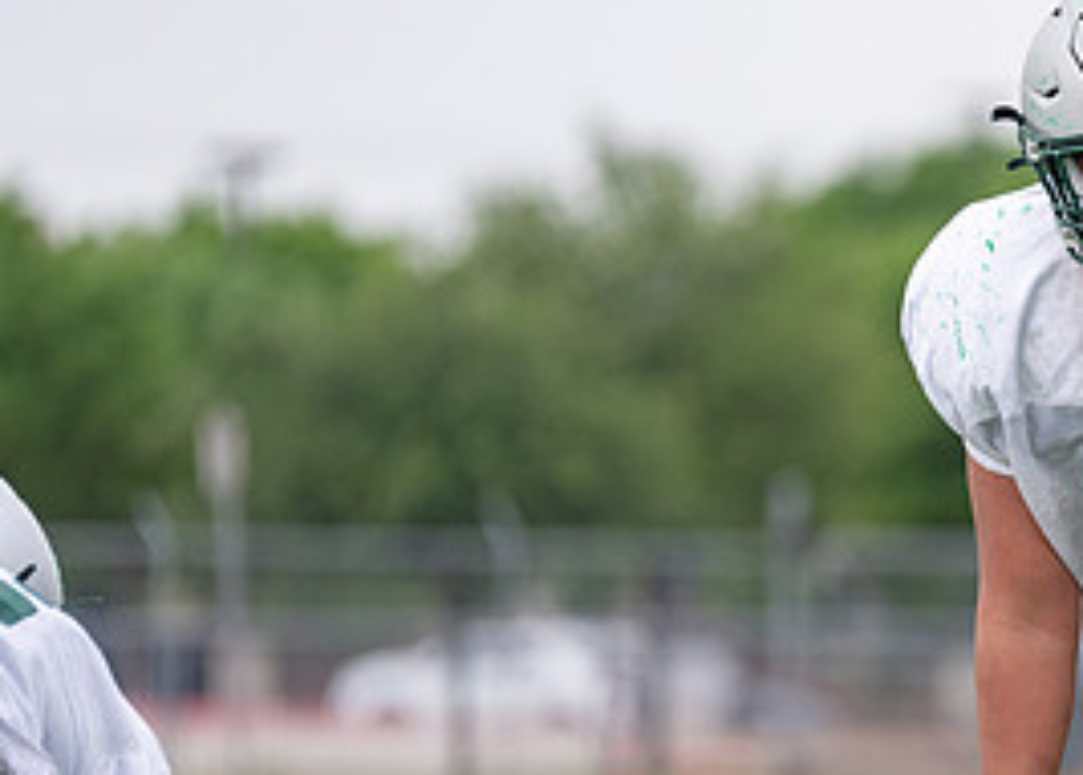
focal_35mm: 498
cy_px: 610
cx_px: 1263
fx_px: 15325
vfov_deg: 2.9
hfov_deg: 4.0
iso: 250
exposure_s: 1/2500
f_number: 2.8
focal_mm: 200
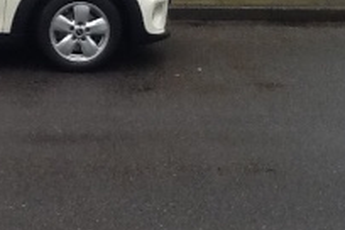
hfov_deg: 17.5
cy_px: 30
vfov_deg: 12.2
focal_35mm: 112
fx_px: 1073
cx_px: -63
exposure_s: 1/178
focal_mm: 2.03
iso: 40
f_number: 2.4
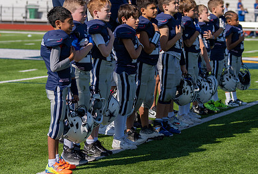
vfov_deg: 10.1
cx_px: 155
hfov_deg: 14.9
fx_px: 985
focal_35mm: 137
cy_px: 48
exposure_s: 1/2000
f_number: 2.8
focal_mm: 70
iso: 100
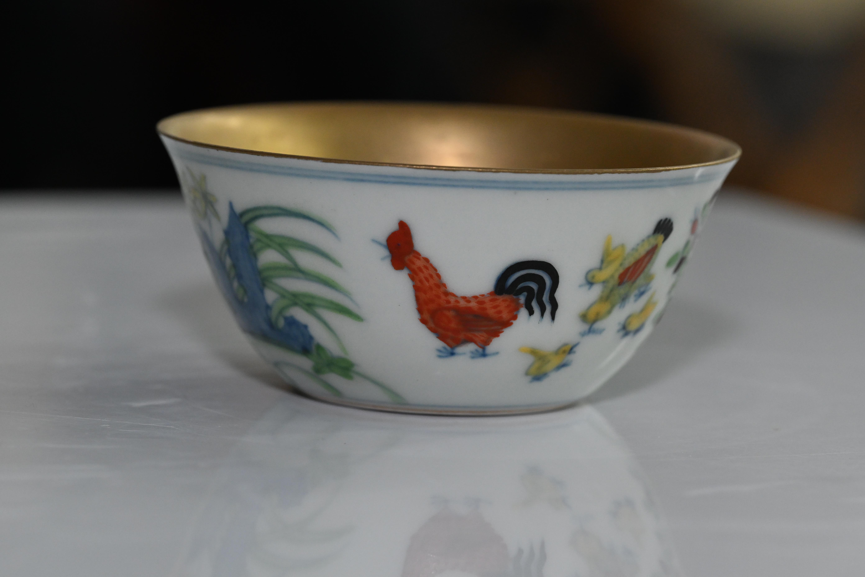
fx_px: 3784
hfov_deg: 13.0
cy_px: 288
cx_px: 432
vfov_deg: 8.7
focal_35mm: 158
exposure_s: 1/60
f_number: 8
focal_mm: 105
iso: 1600
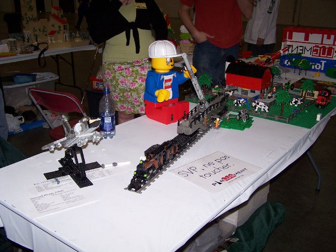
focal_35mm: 38
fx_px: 369
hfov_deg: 49.0
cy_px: 126
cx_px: 168
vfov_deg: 37.7
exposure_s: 1/60
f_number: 2.8
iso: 80
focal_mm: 6.3
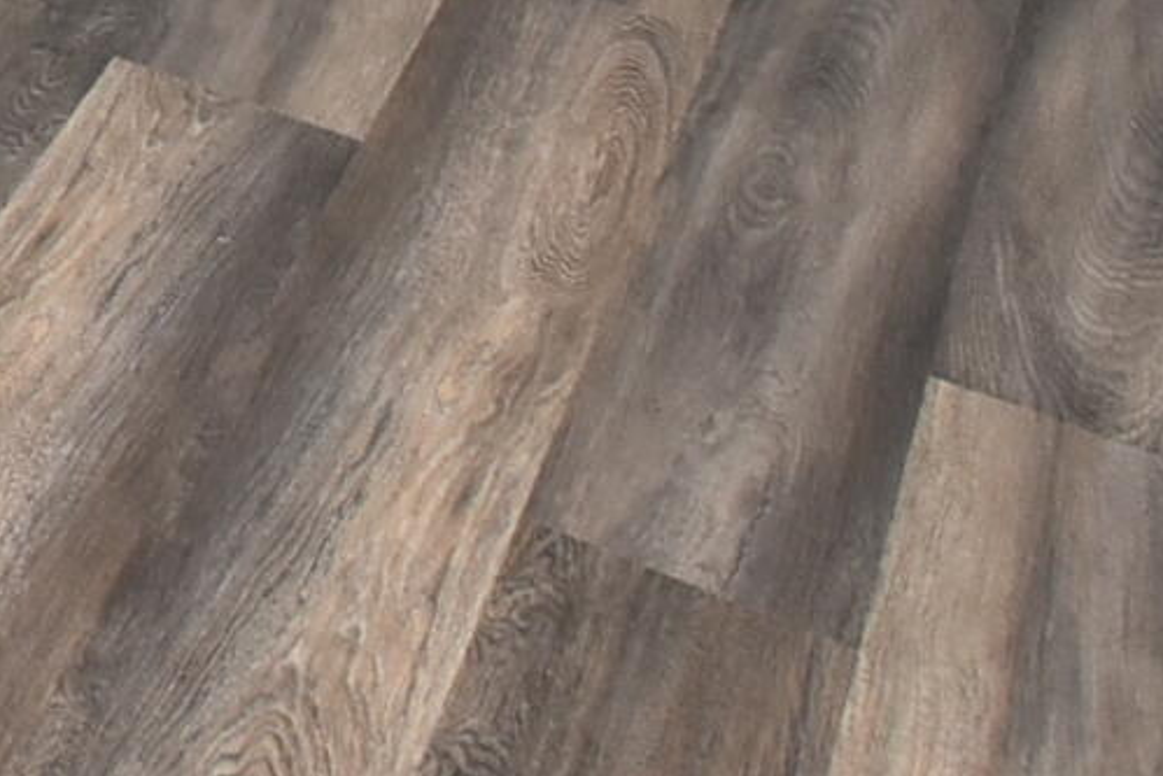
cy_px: -1028
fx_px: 2908
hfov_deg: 16.0
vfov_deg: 12.3
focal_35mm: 90
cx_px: -1331
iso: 400
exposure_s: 1/80
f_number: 10
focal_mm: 10
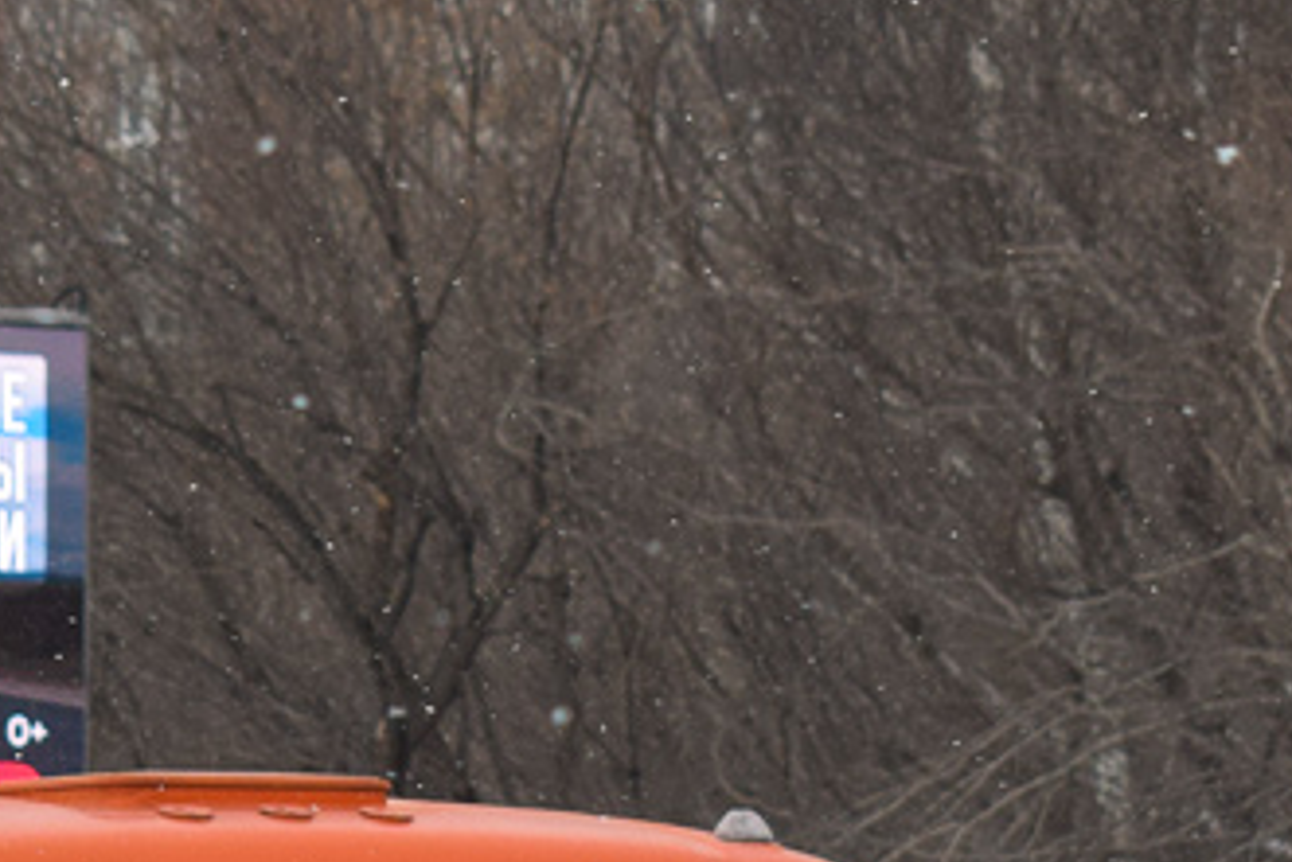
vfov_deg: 5.2
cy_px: 1322
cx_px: -215
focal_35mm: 261
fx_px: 9371
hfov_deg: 7.8
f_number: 5.6
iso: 400
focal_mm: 48
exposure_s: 1/640
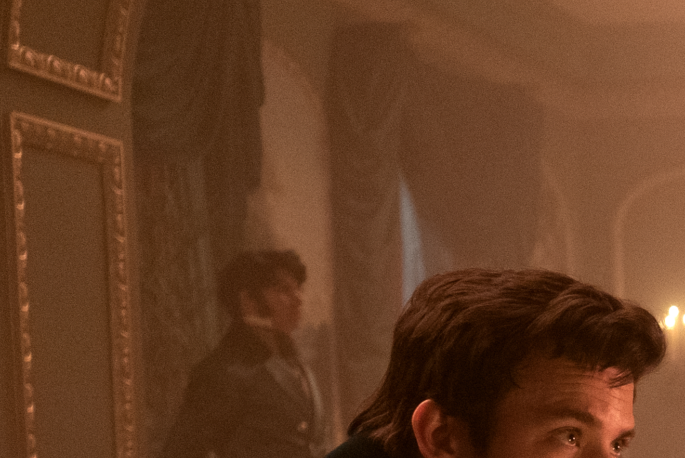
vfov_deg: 11.1
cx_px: 1090
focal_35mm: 119
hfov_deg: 15.6
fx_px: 2266
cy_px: 681
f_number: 4
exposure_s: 1/50
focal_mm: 37
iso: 4000
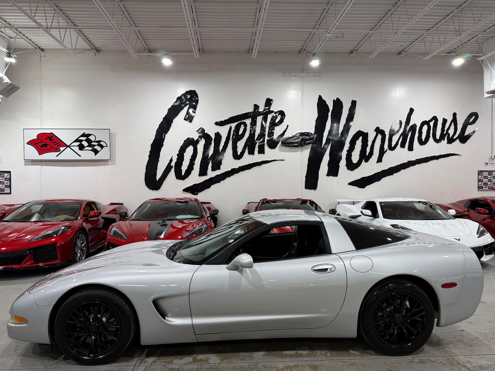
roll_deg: +0.4
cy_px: 186
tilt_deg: +0.0
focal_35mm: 24
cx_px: 248
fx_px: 343
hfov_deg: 71.6
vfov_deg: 56.8
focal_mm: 6.76
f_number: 1.78
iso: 64
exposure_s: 1/120
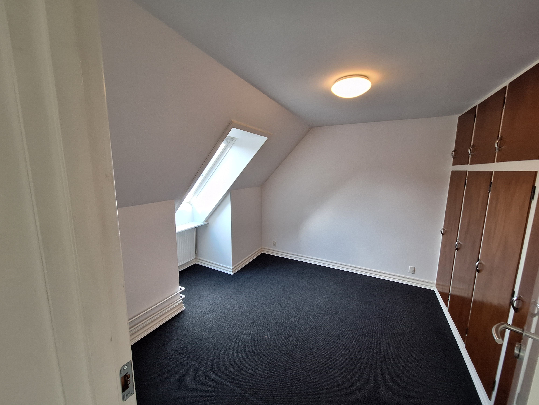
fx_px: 202
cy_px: 202
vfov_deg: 89.9
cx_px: 270
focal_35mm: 13
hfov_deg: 106.2
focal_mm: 1.74
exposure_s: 1/50
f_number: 2.2
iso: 80
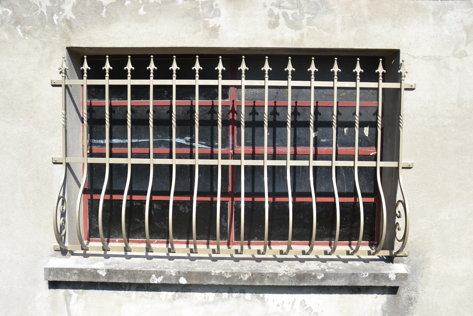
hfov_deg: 61.9
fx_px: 394
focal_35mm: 30
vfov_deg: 43.6
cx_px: 236
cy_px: 158
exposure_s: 1/200
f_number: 7.1
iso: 100
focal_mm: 20
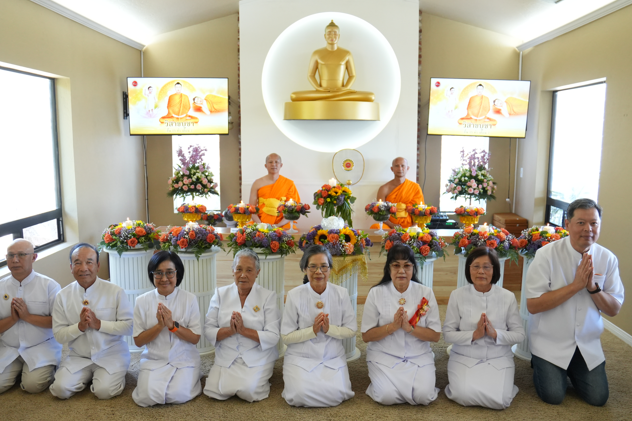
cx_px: 311
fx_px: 537
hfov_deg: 60.9
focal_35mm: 31
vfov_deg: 42.7
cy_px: 238
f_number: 2.8
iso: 1250
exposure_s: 1/160
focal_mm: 17
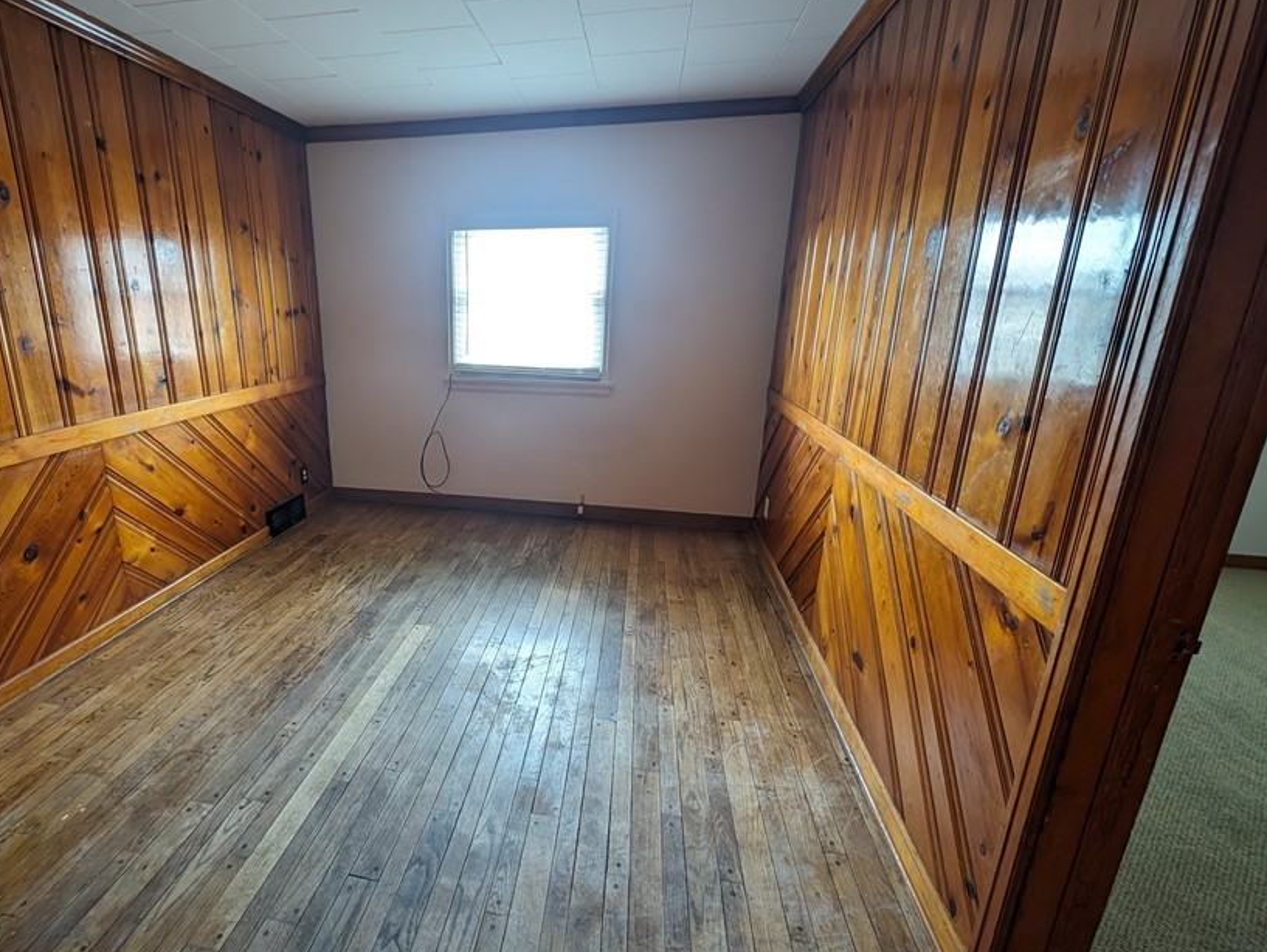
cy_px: 462
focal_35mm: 15
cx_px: 508
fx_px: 549
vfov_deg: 81.8
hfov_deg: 96.9
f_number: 1.95
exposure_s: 1/40
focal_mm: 2.23
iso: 164
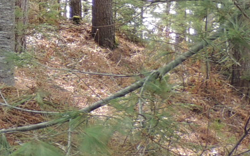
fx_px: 1103
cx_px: -313
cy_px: -209
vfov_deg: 7.6
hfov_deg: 11.2
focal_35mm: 162
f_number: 3.2
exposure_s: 1/50
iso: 100
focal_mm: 5.8
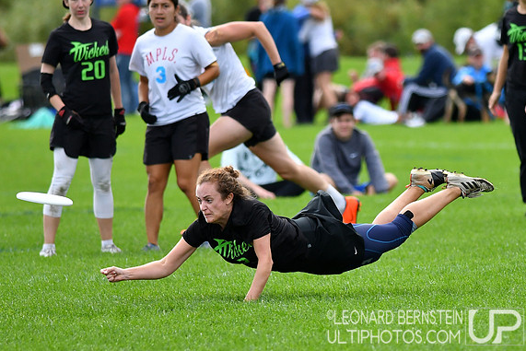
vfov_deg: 3.0
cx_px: 266
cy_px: 176
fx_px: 6679
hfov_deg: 4.5
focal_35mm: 457
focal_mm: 300
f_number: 4
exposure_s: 1/4000
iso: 800
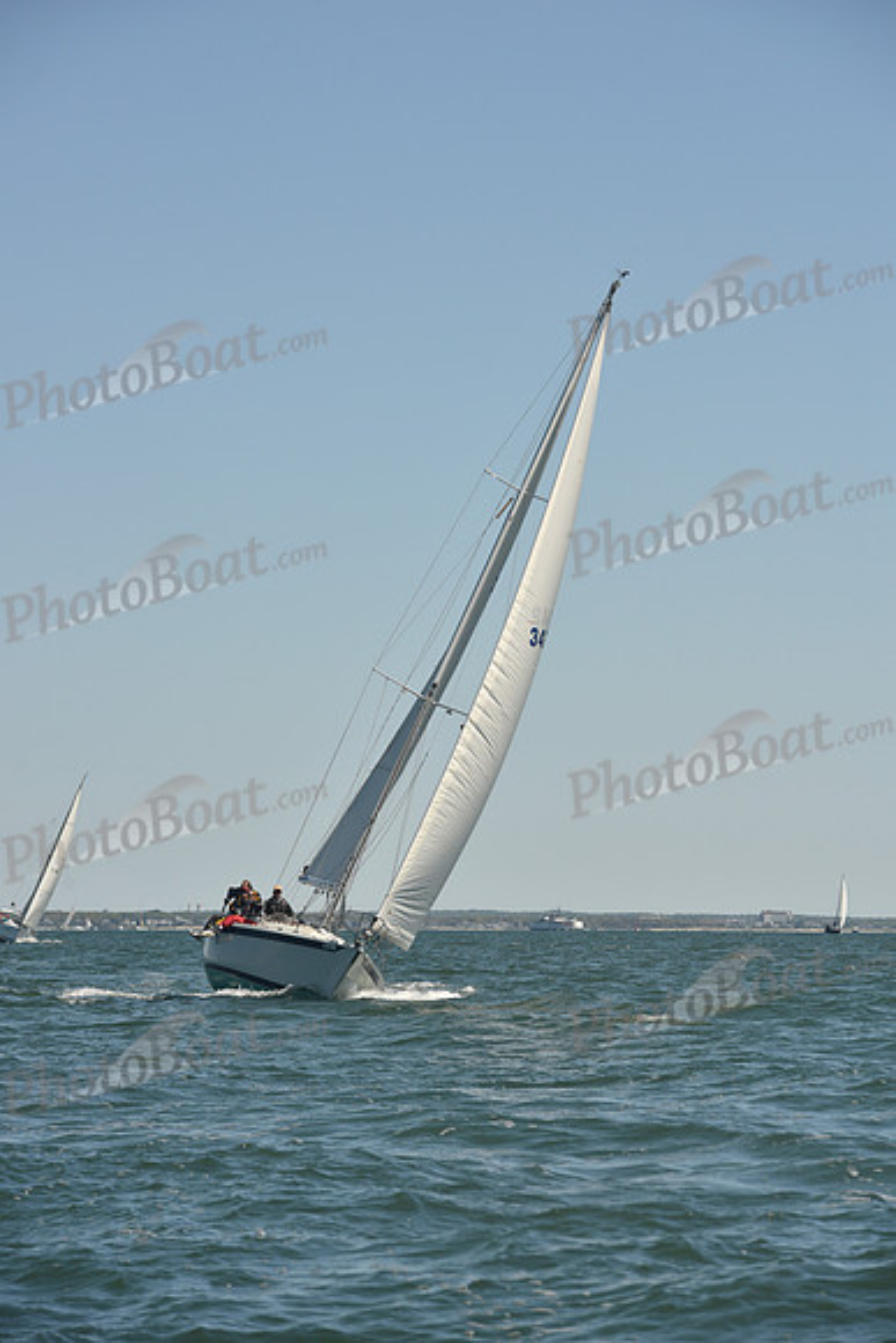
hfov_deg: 11.0
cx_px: 448
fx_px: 4664
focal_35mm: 125
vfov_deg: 16.4
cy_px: 672
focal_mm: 125
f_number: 6.3
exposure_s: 1/800
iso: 250
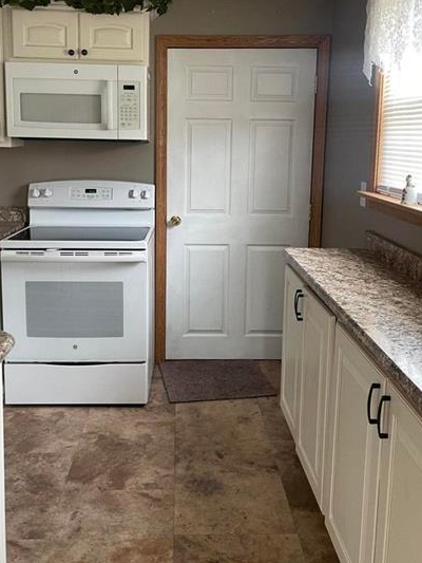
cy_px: 230
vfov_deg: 51.1
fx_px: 585
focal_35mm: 36
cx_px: 207
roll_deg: -1.5
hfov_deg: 39.7
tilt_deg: -7.6
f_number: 1.6
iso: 160
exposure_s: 1/60
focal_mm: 5.1
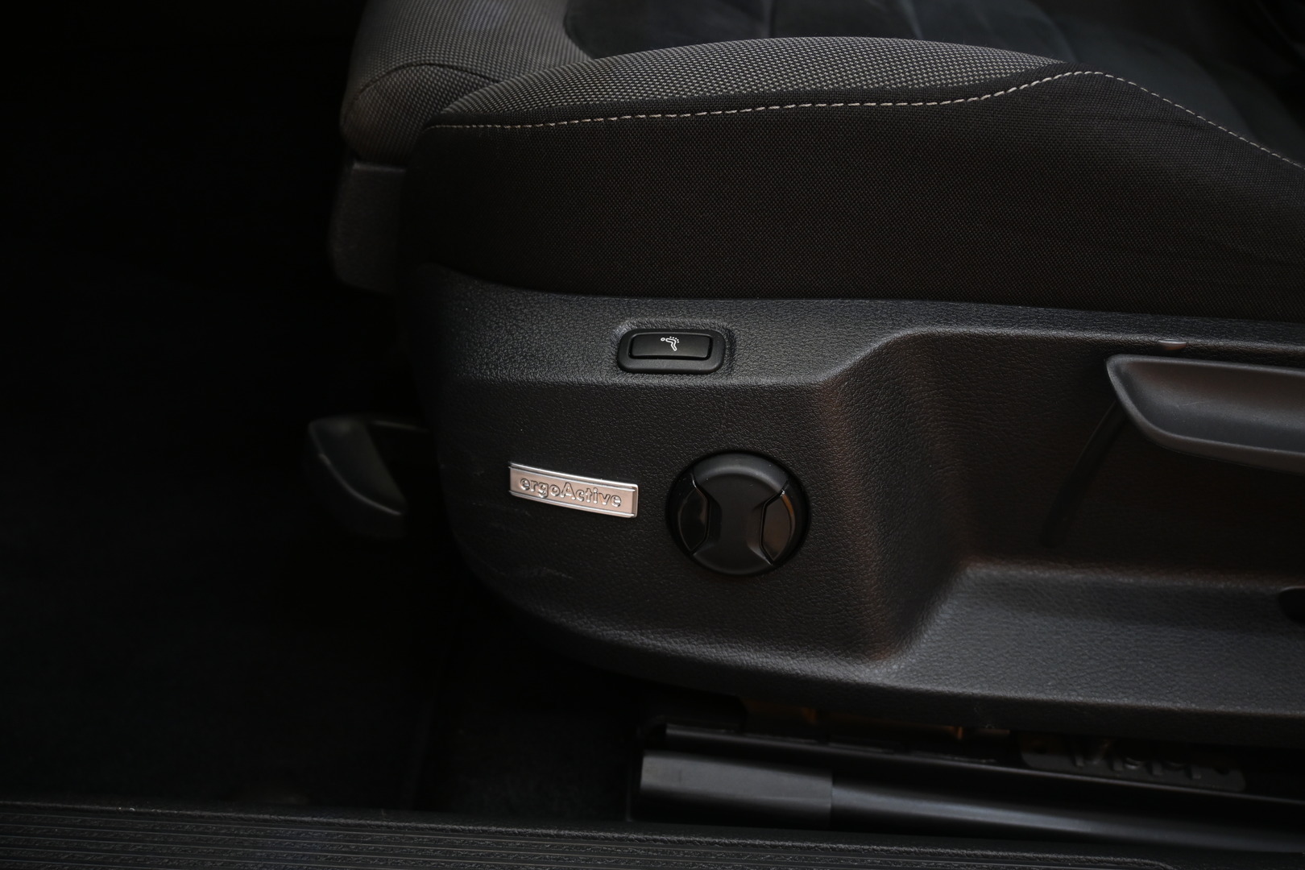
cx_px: 652
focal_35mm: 38
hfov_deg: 51.3
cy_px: 435
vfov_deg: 35.5
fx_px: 1359
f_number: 4.2
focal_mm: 25
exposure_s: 1/40
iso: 720
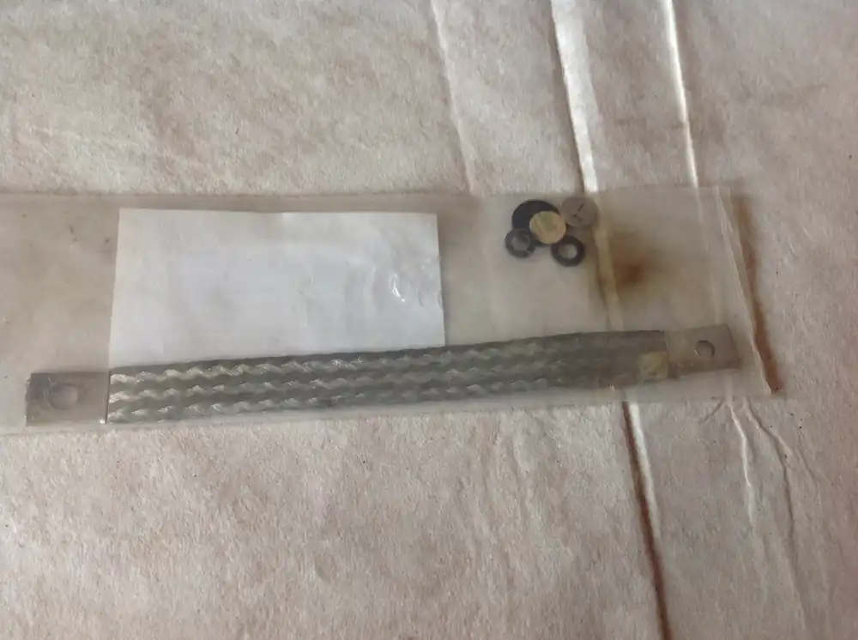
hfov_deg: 52.7
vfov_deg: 40.6
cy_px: 320
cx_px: 429
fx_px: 866
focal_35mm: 35
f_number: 2.4
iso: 64
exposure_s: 1/40
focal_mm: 4.28
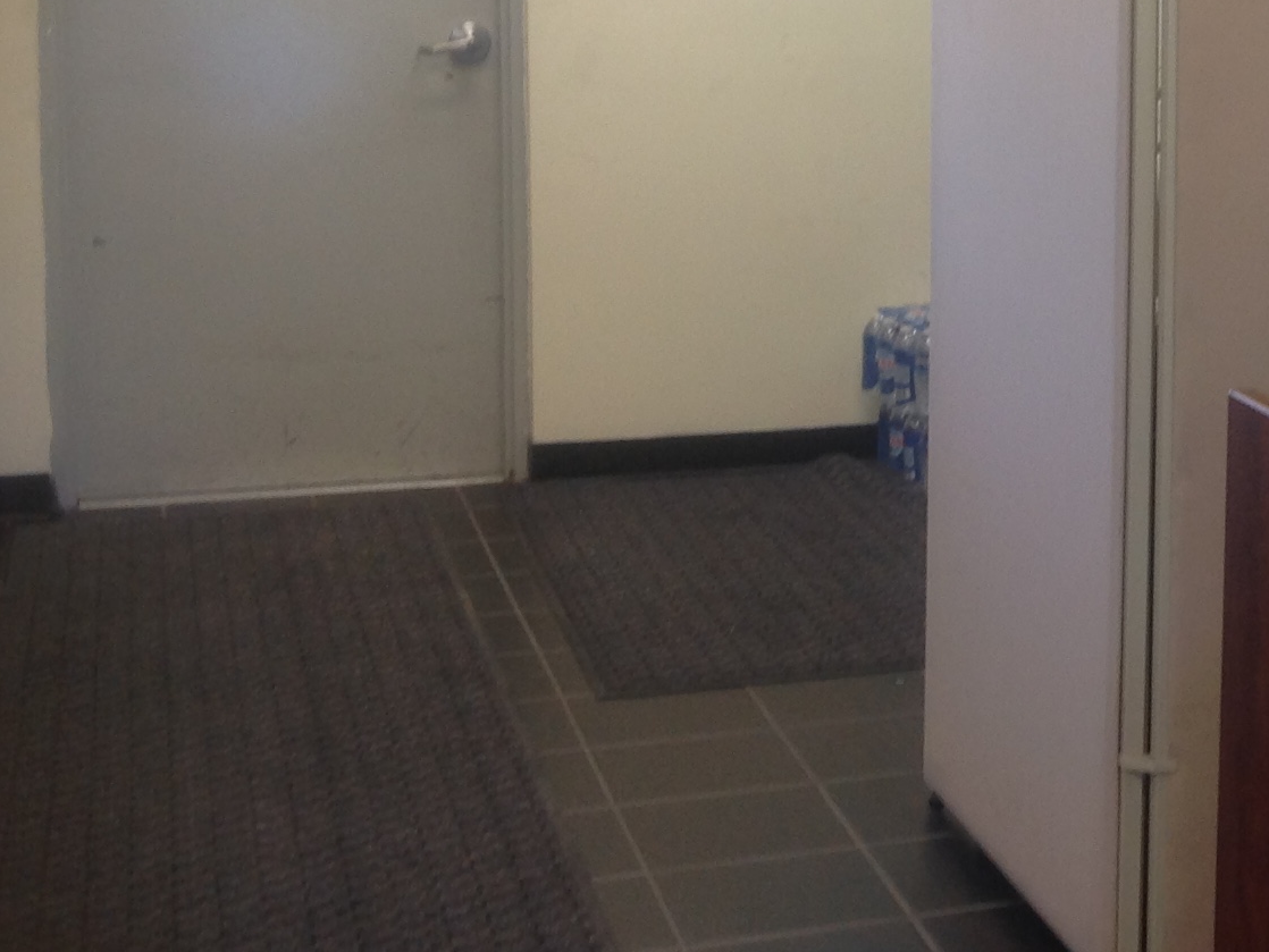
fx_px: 2970
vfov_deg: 18.1
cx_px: 1470
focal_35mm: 81
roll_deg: -2.1
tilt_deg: -3.5
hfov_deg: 22.5
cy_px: 199
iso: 50
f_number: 2.4
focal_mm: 4.28
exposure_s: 1/20
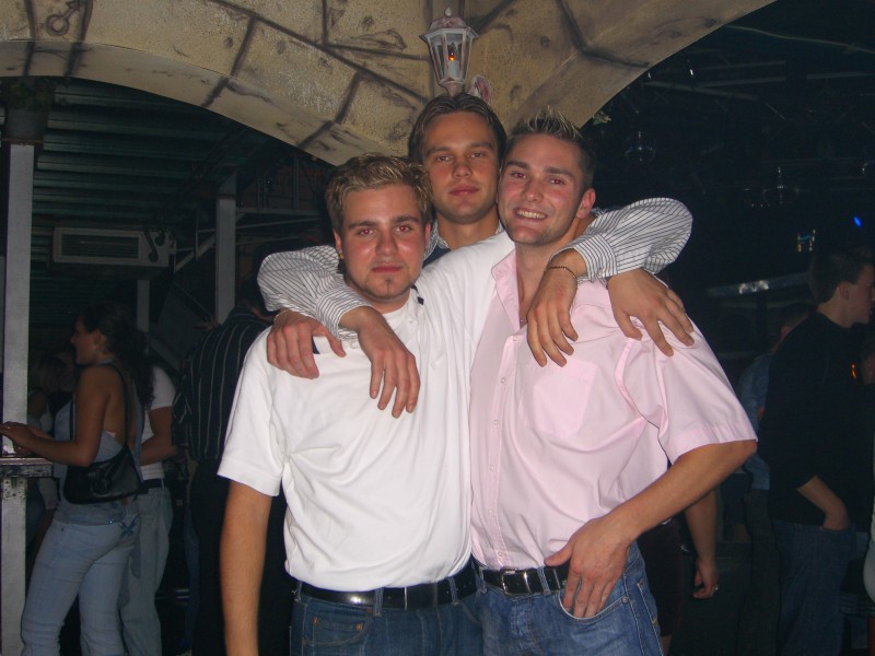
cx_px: 438
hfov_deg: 41.2
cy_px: 328
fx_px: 1163
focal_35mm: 46
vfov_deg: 31.5
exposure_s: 1/60
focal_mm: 9.5
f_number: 3.1
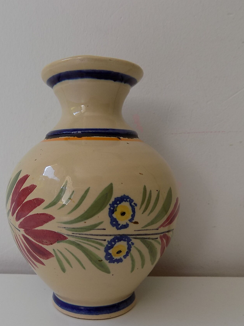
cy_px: 190
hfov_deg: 44.9
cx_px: 85
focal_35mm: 31
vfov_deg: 58.0
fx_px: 291
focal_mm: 4
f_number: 3.1
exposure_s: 1/50
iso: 80
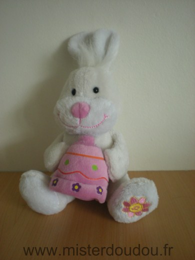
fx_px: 285
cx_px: 98
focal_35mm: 38
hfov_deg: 37.7
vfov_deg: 49.0
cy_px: 130
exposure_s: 1/51.7
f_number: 3.1
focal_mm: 6.3
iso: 200
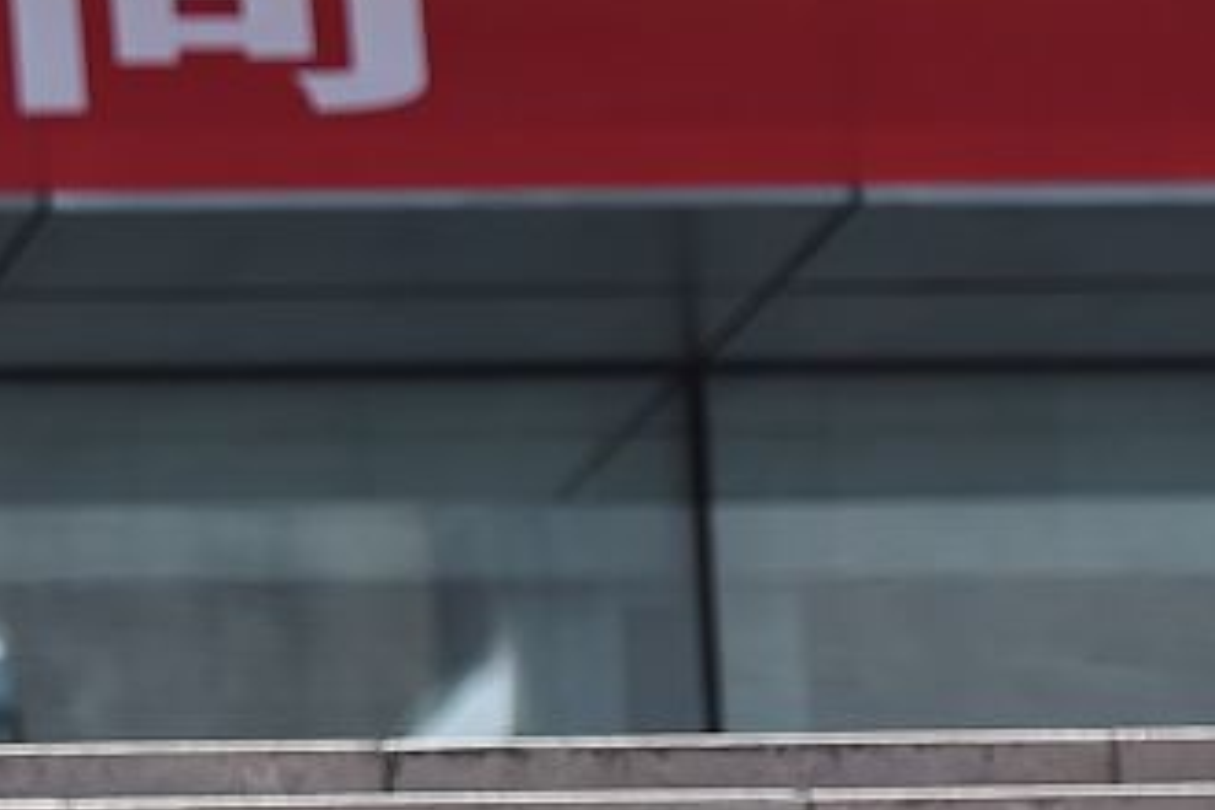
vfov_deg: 3.6
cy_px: 797
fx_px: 12891
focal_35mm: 382
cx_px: -37
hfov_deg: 5.4
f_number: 3.5
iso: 500
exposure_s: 1/3200
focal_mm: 105
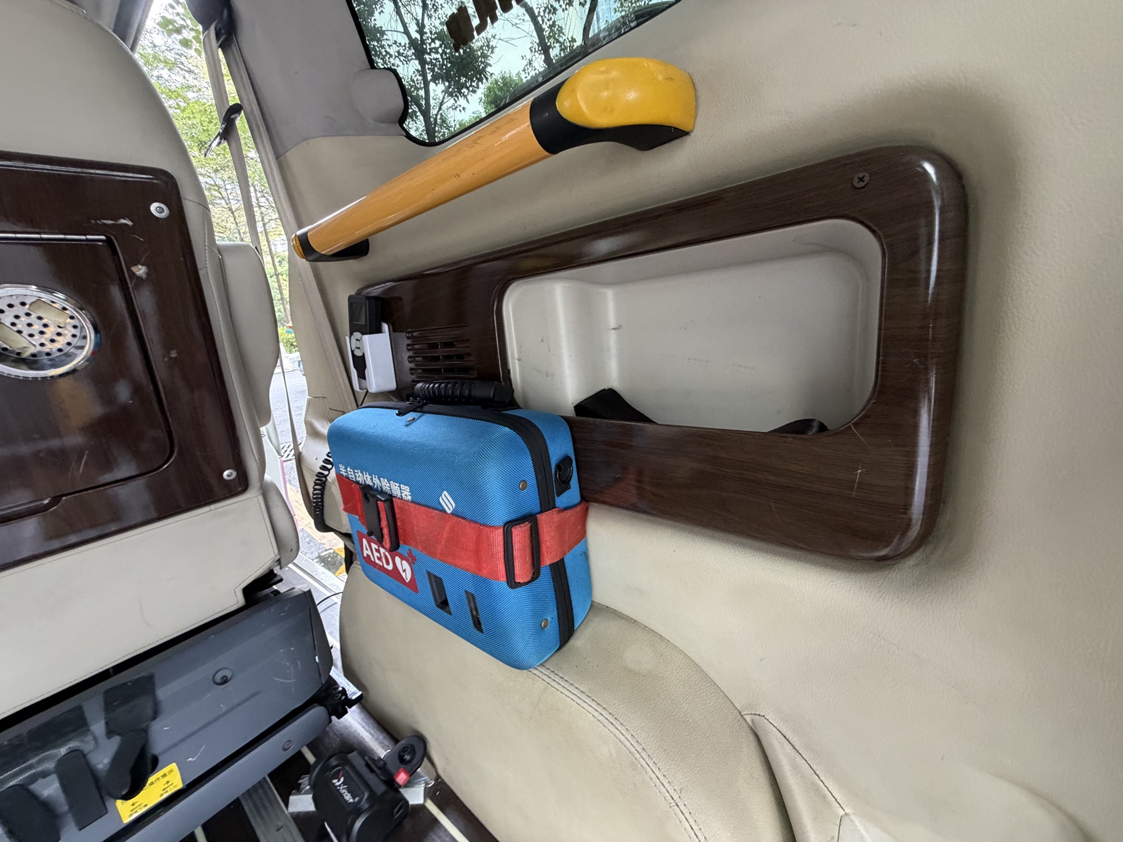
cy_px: 421
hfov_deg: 102.1
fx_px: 454
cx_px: 562
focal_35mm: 14
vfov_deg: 85.7
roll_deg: +7.8
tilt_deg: -15.3
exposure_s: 1/60
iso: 320
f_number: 2.2
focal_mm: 2.22
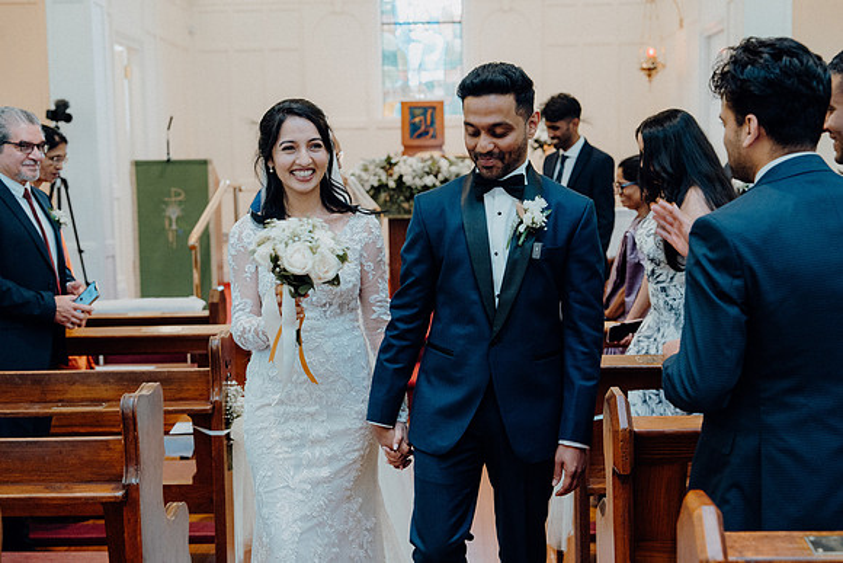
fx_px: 1171
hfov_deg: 39.6
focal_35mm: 50
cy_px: 282
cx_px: 422
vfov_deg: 27.0
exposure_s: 1/160
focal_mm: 50
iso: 2500
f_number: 3.5
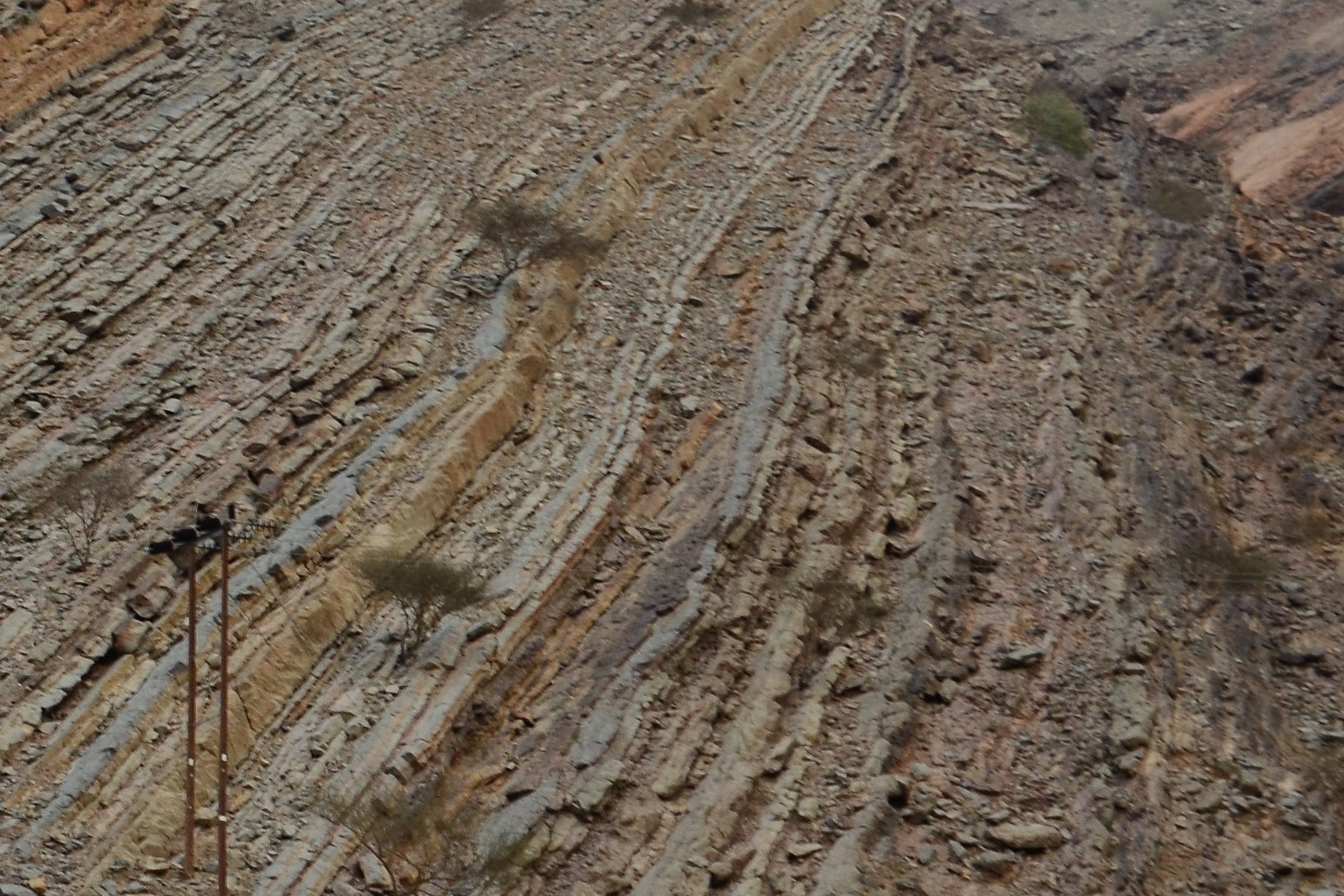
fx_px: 4158
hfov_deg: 17.9
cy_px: 219
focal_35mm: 111
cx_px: -35
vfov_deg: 12.3
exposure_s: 1/125
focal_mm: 27
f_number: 5.6
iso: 320
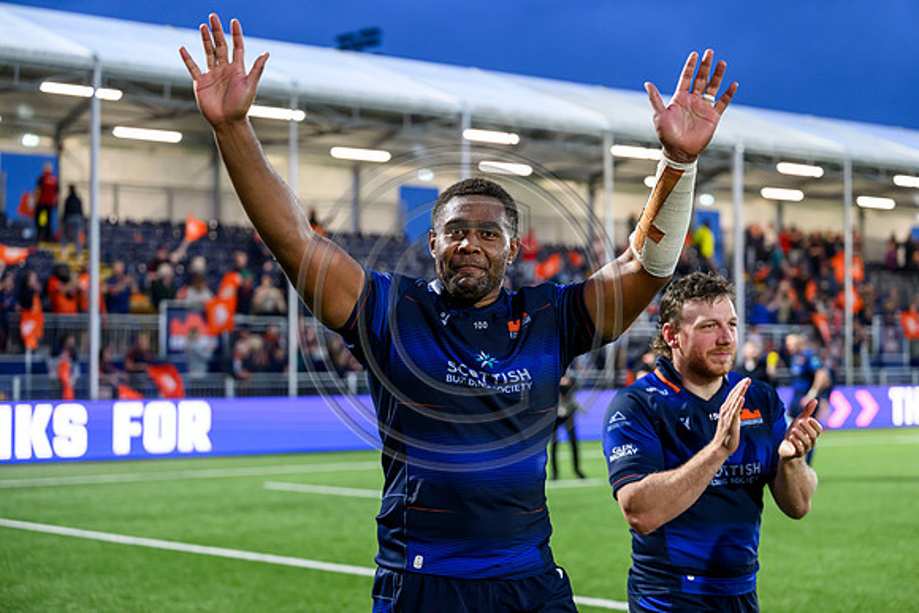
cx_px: 460
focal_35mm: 70
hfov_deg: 28.8
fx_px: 1787
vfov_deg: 19.5
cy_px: 306
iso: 2500
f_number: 3.2
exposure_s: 1/400
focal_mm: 70
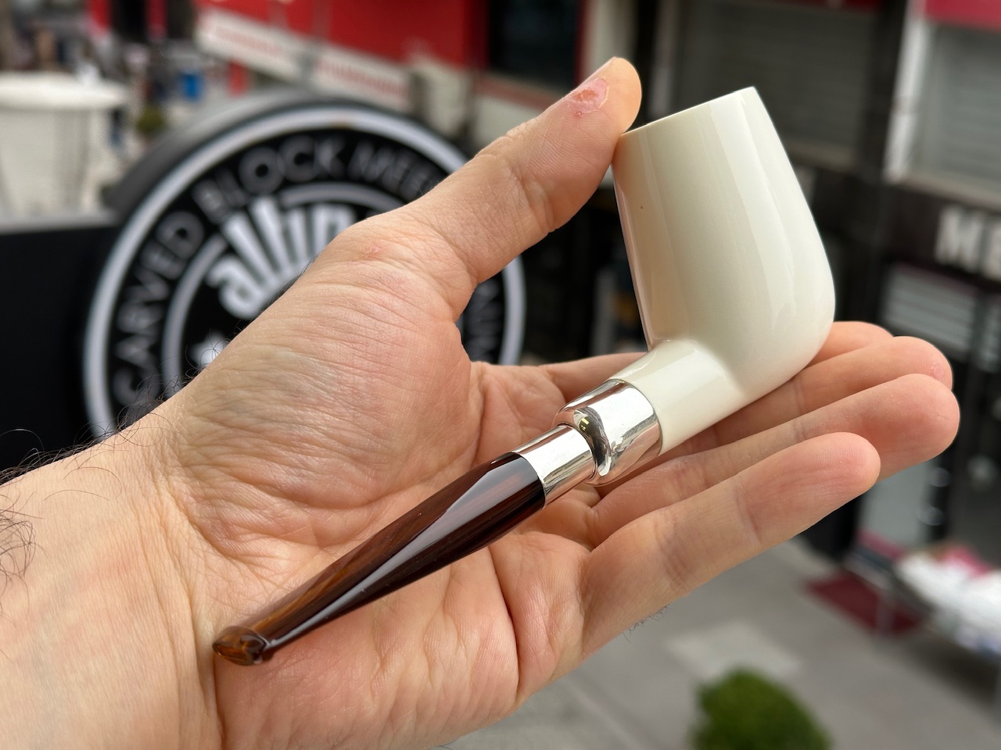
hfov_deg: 39.7
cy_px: 375
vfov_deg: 30.3
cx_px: 500
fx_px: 1388
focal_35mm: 48
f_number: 1.78
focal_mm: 6.86
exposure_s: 1/694
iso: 64
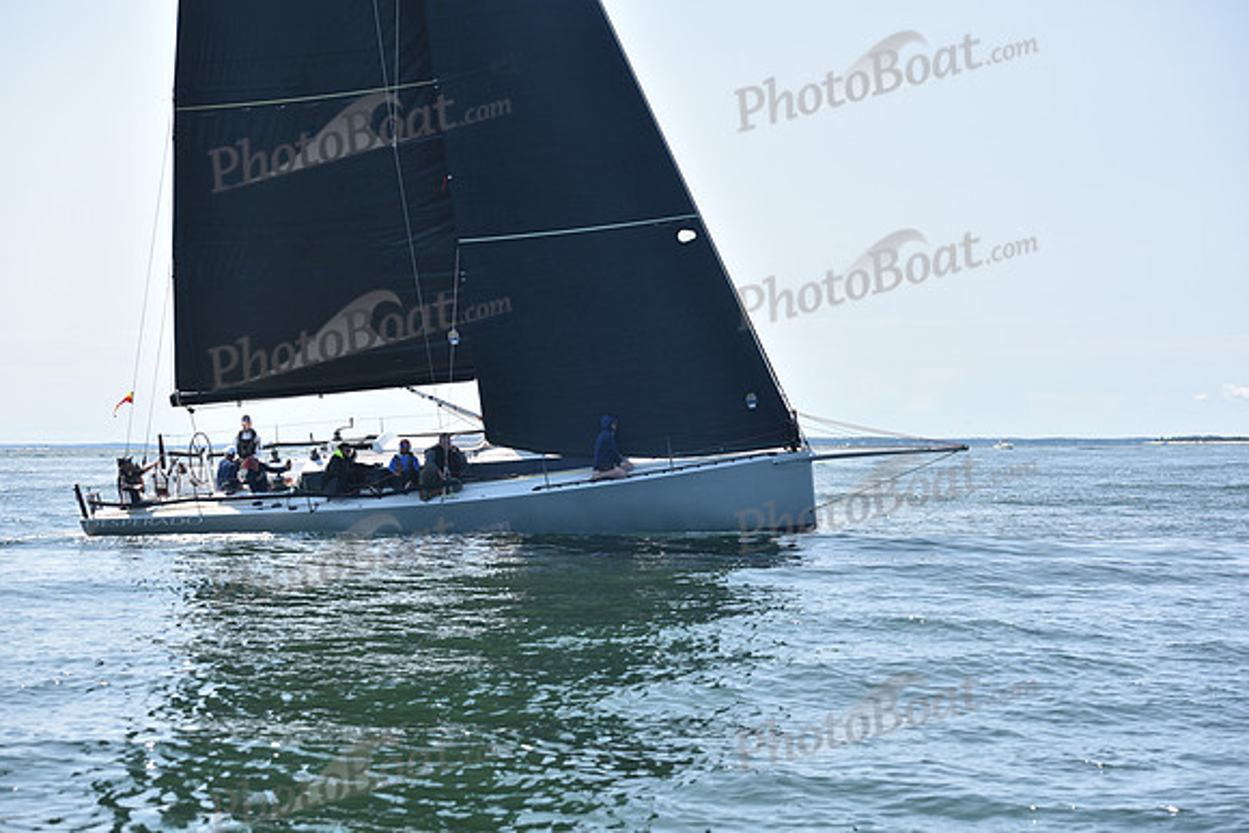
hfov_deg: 28.8
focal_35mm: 70
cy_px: 416
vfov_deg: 19.5
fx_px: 2429
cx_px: 624
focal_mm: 70
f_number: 5
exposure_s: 1/1000
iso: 250
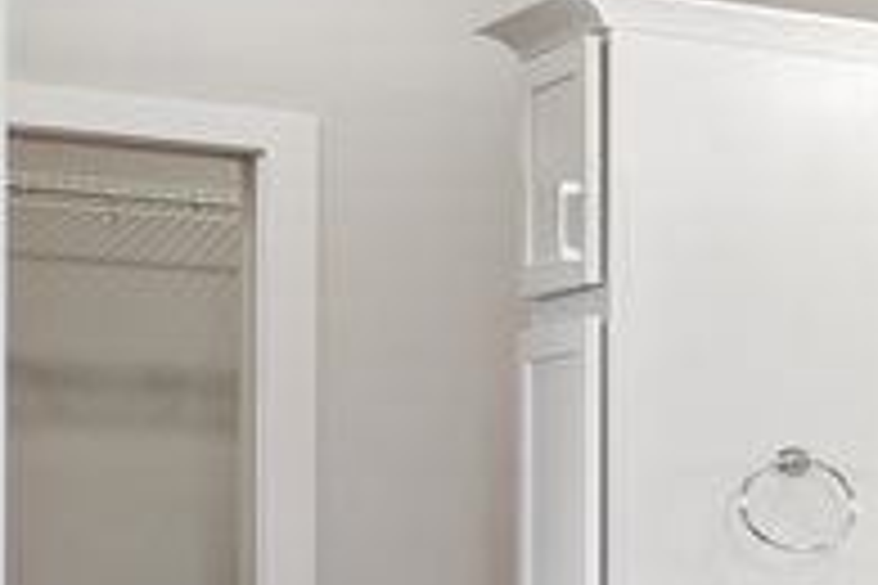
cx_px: 2801
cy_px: 560
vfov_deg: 12.9
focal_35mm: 105
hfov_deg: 10.7
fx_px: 2561
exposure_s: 1/15
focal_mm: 16
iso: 400
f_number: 10
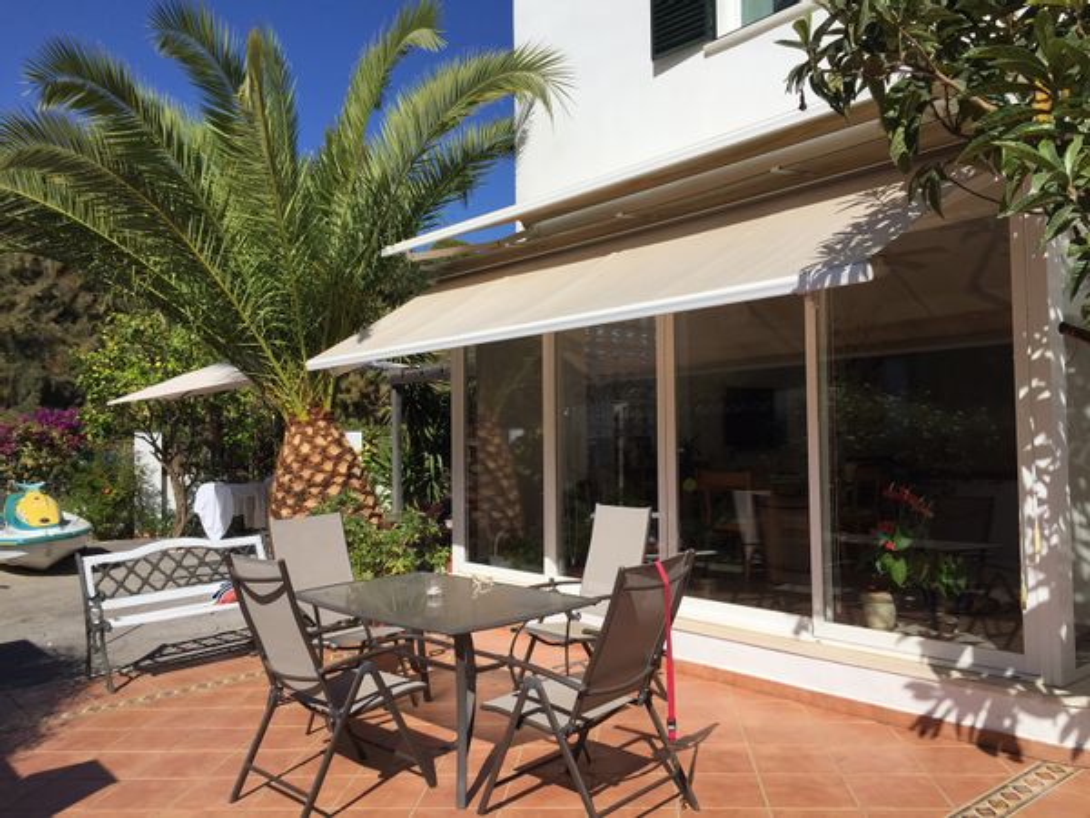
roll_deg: +0.1
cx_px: 545
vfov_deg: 48.2
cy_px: 409
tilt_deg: +1.8
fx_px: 913
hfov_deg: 61.7
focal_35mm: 29
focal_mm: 4.15
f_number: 2.2
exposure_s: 1/3968
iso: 32
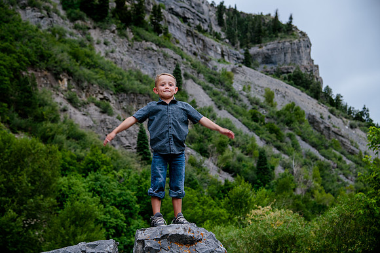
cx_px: 185
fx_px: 671
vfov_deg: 21.3
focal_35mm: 64
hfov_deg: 31.6
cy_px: 123
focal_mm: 62
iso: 400
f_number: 5
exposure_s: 1/250
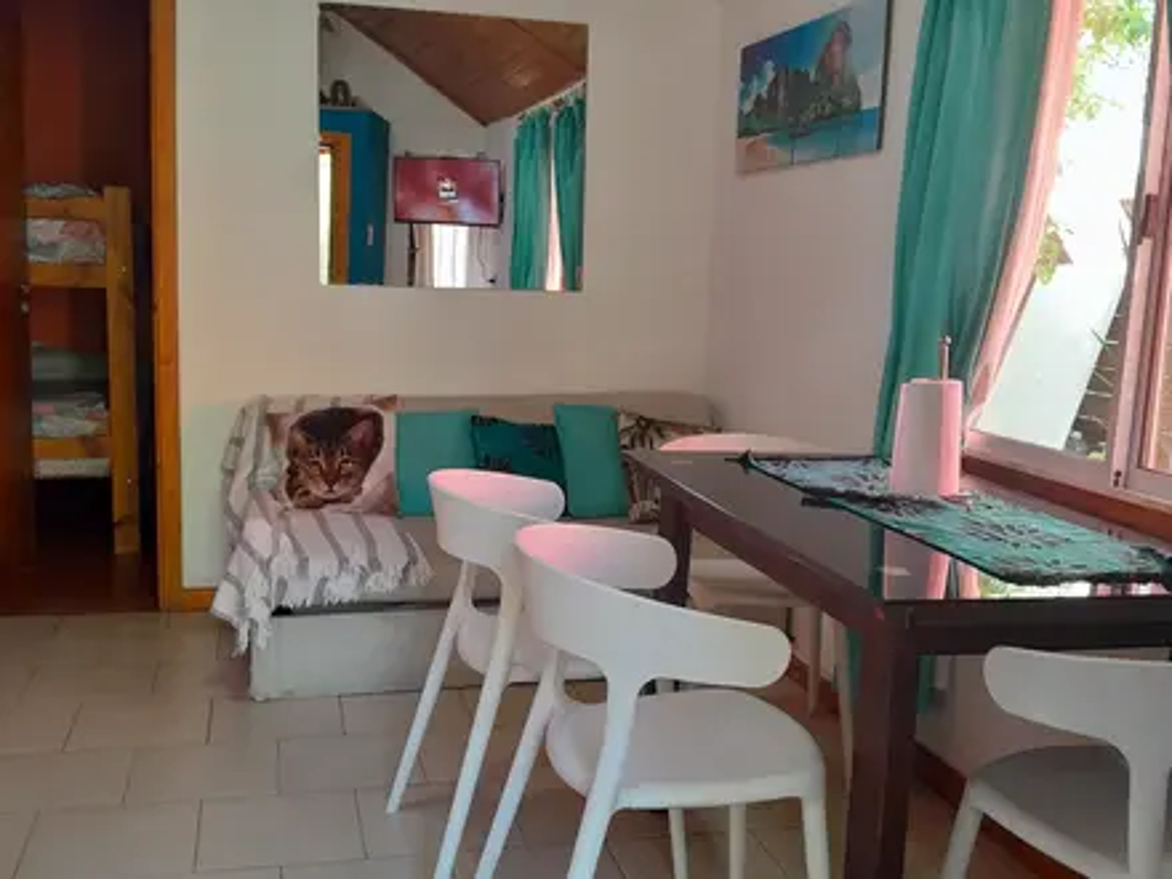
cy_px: 440
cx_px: 586
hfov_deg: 67.3
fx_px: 880
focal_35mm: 26
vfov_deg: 53.1
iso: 200
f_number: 1.8
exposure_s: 1/50
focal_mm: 3.98
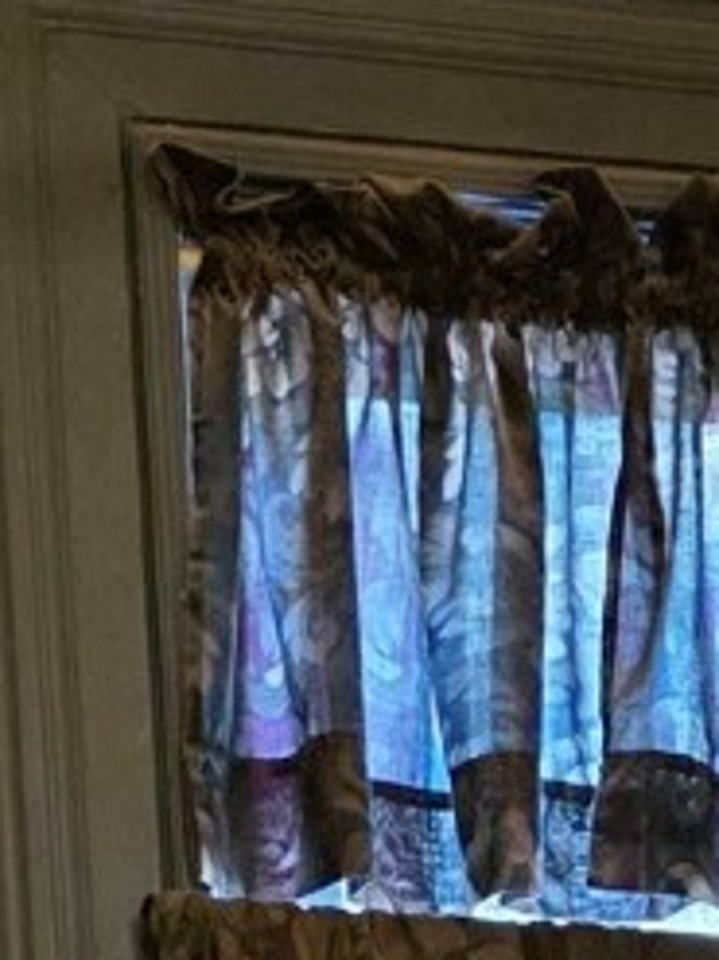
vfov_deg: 11.5
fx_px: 3964
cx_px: 1384
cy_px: 2262
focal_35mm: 143
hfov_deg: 9.7
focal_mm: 6.25
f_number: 1.7
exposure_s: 1/120
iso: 2000
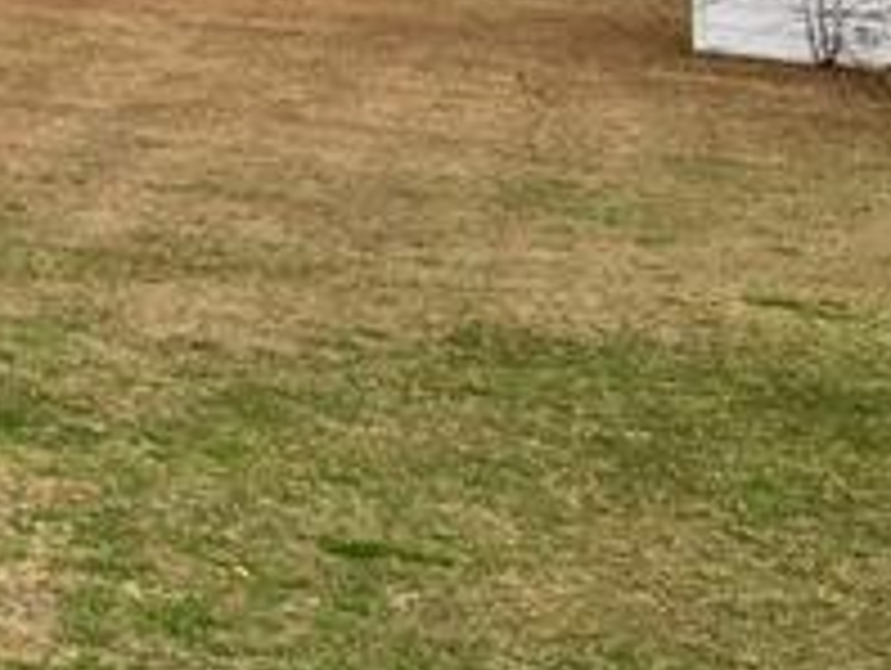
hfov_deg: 14.3
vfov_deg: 12.2
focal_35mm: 117
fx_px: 3015
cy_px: -270
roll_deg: +1.1
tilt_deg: -3.8
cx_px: -837
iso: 25
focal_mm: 4.15
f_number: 2.2
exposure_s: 1/319
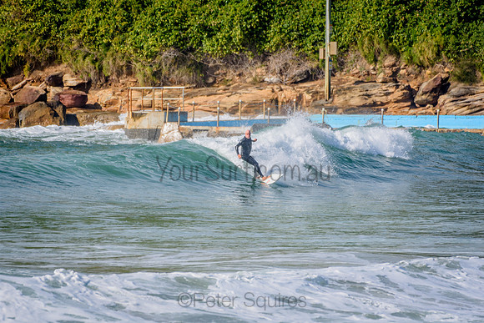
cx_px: 242
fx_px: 10085
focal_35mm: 750
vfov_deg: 1.8
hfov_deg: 2.7
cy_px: 162
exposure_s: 1/2000
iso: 280
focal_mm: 500
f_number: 5.6
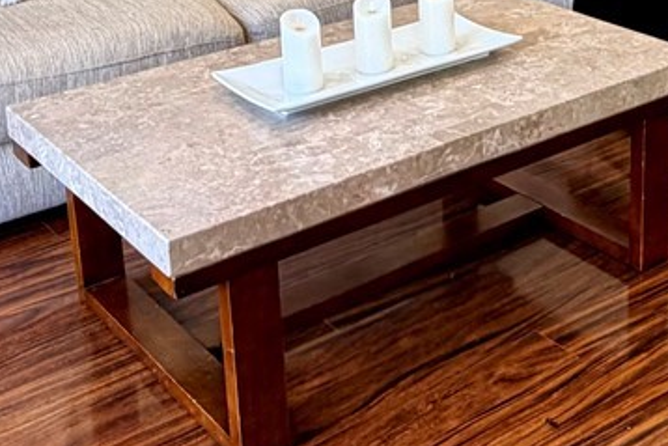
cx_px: 532
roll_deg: +0.6
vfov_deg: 20.0
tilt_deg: -15.0
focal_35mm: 65
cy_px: -50
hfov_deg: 30.2
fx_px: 1207
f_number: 2.2
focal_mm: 2.22
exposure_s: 1/120
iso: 125
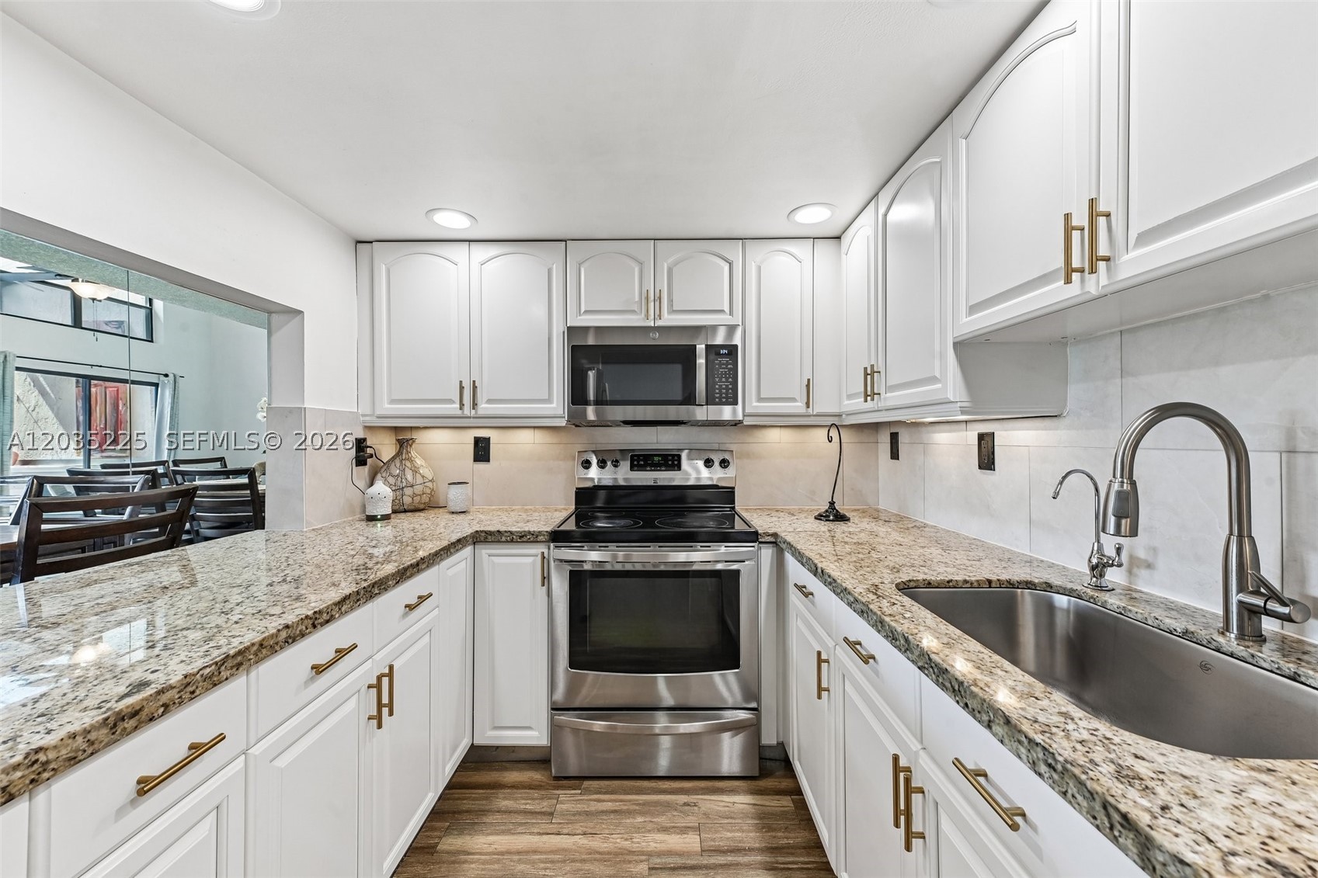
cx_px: 659
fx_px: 512
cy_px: 439
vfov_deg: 81.2
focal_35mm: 14
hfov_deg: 104.3
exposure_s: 1/10
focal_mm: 14
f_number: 9
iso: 320
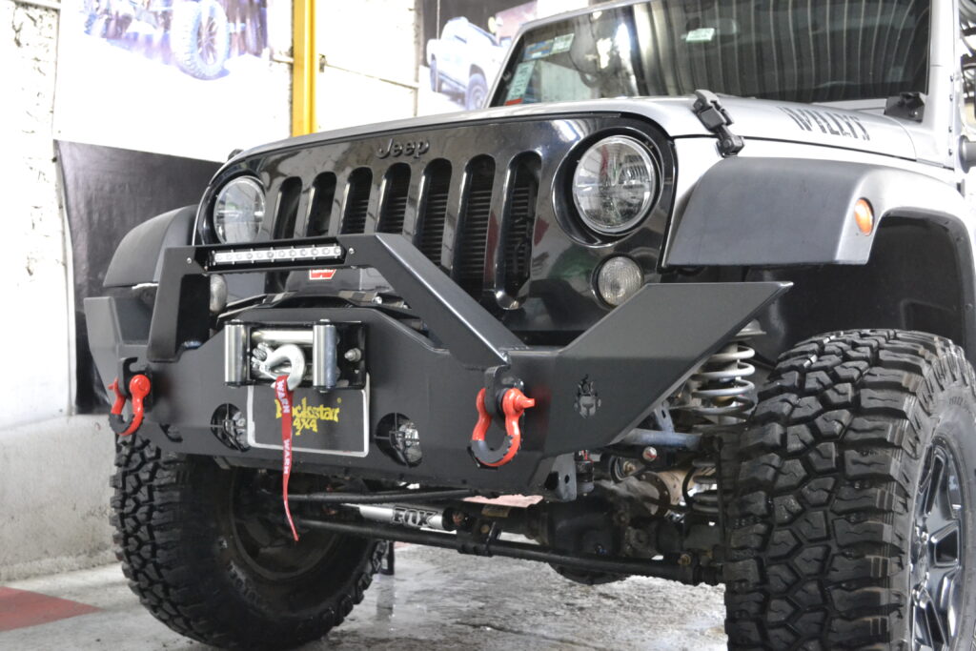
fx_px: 1139
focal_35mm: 42
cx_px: 488
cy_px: 326
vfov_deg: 31.9
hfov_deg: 46.4
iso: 3200
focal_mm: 28
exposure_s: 1/15
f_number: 4.5
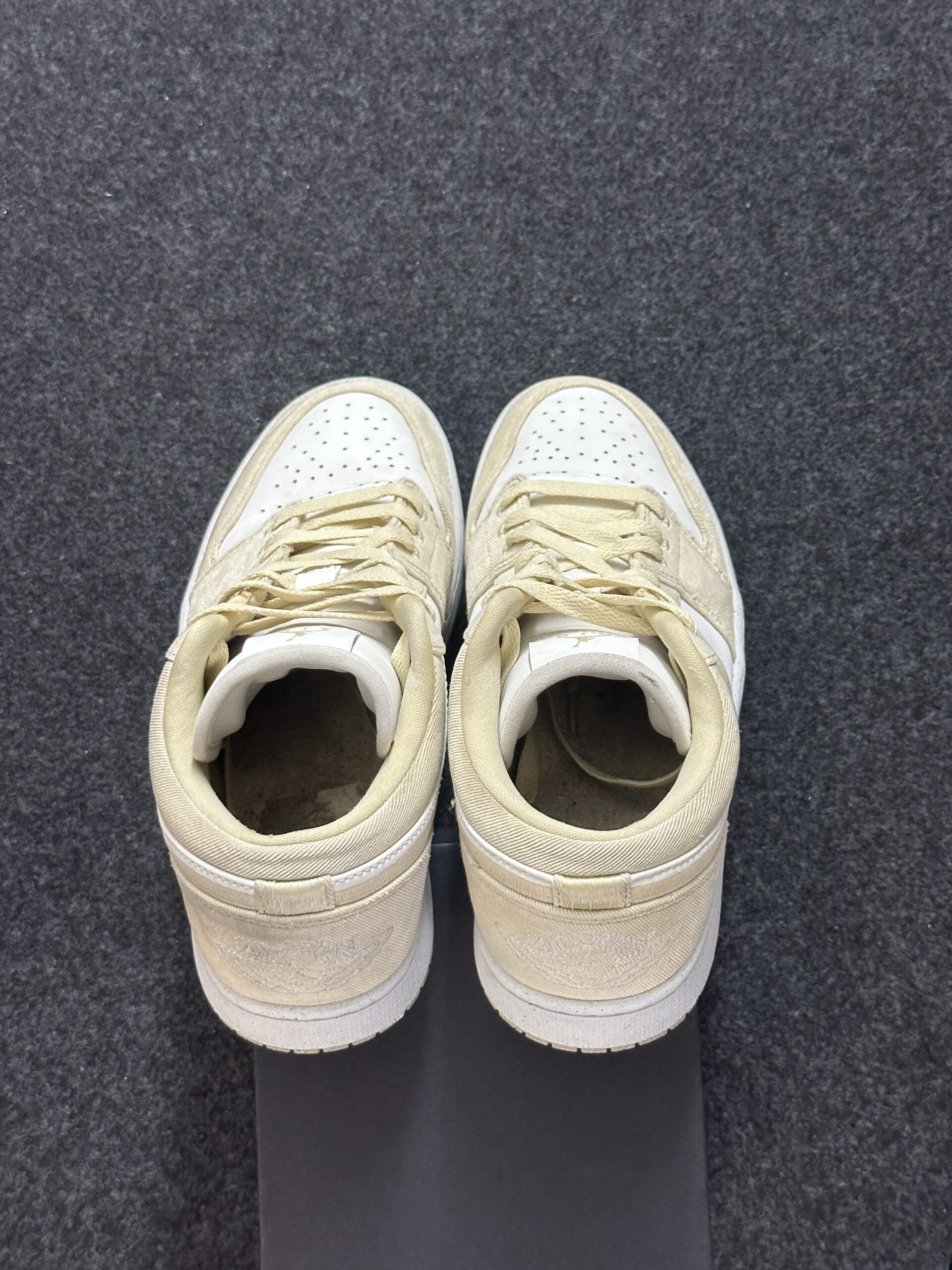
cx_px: 476
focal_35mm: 48
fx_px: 1760
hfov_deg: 30.3
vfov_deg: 39.7
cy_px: 635
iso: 250
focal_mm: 6.86
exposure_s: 1/50
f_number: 1.78
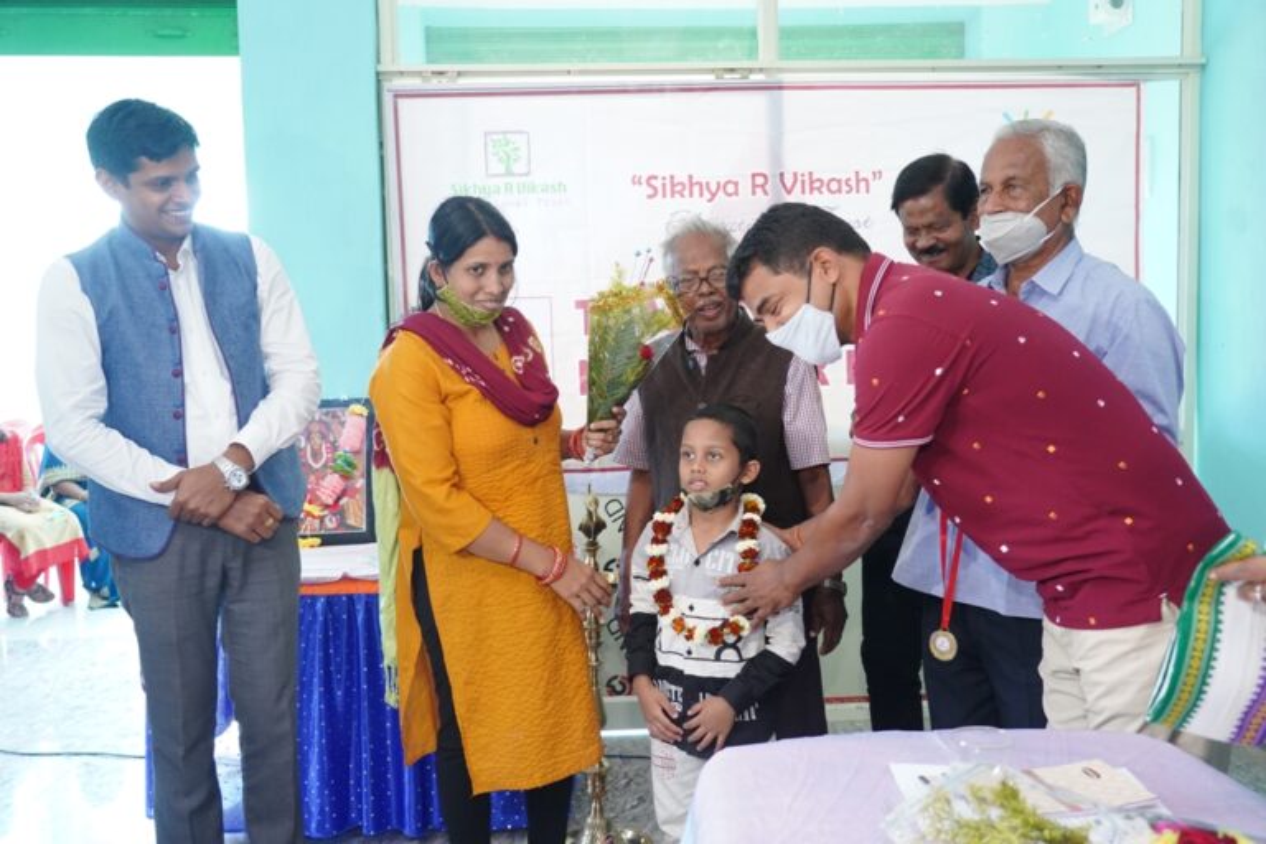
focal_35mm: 32
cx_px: 633
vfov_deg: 41.1
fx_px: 1125
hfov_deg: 58.7
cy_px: 422
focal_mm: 32
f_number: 4
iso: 3200
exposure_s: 1/125
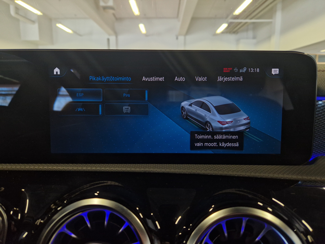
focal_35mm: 23
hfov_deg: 73.9
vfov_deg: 58.9
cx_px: 162
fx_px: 216
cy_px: 122
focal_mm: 5.4
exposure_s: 1/100
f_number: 1.8
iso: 200
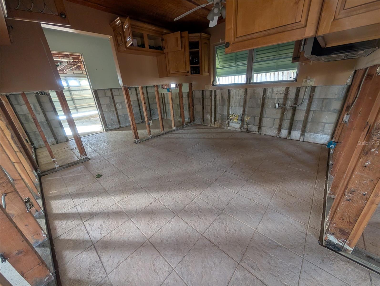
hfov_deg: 110.5
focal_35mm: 12
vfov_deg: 94.6
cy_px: 143
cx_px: 190
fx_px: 132
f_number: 1.7
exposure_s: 1/51.7
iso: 159
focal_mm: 2.02
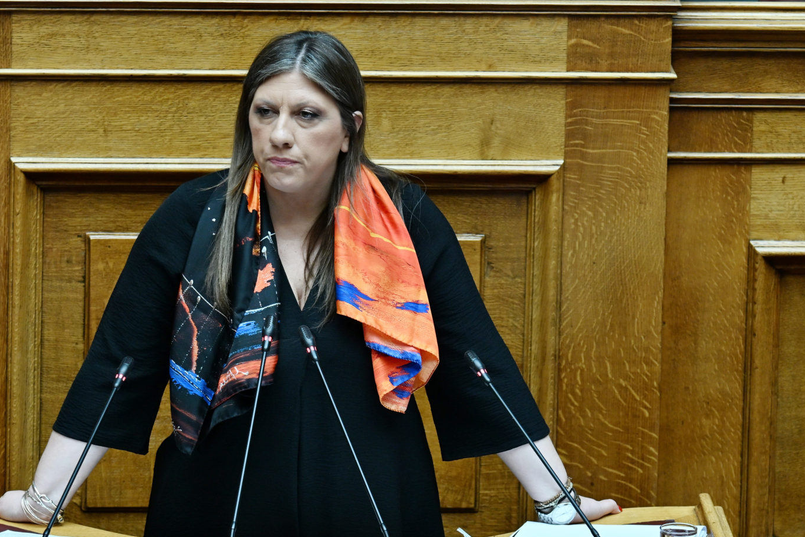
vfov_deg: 3.2
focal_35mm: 433
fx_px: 9679
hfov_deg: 4.8
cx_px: 368
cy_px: 316
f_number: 6
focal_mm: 290
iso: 800
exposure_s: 1/200
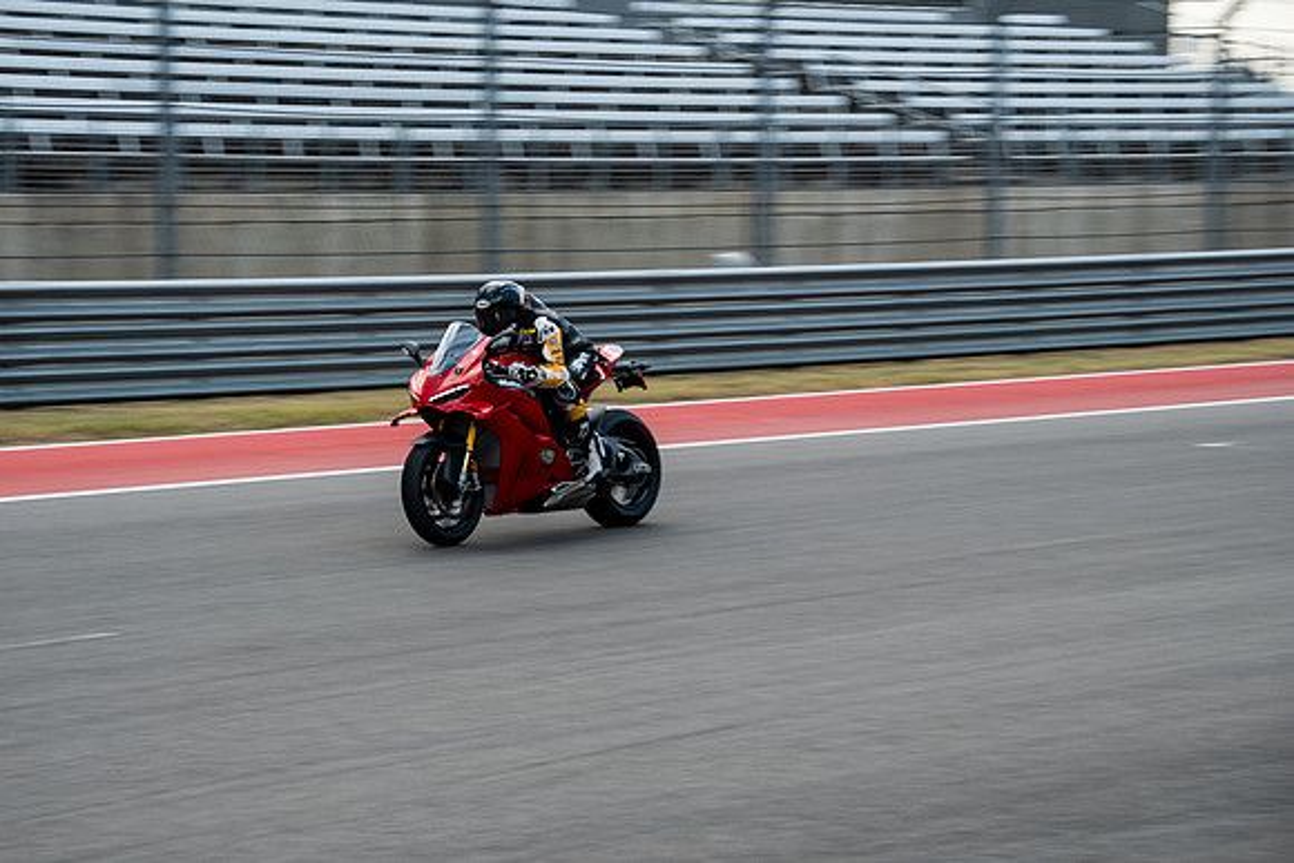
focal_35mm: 106
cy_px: 404
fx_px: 3810
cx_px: 535
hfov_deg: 19.3
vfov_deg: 12.9
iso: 160
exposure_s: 1/320
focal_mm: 55
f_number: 4
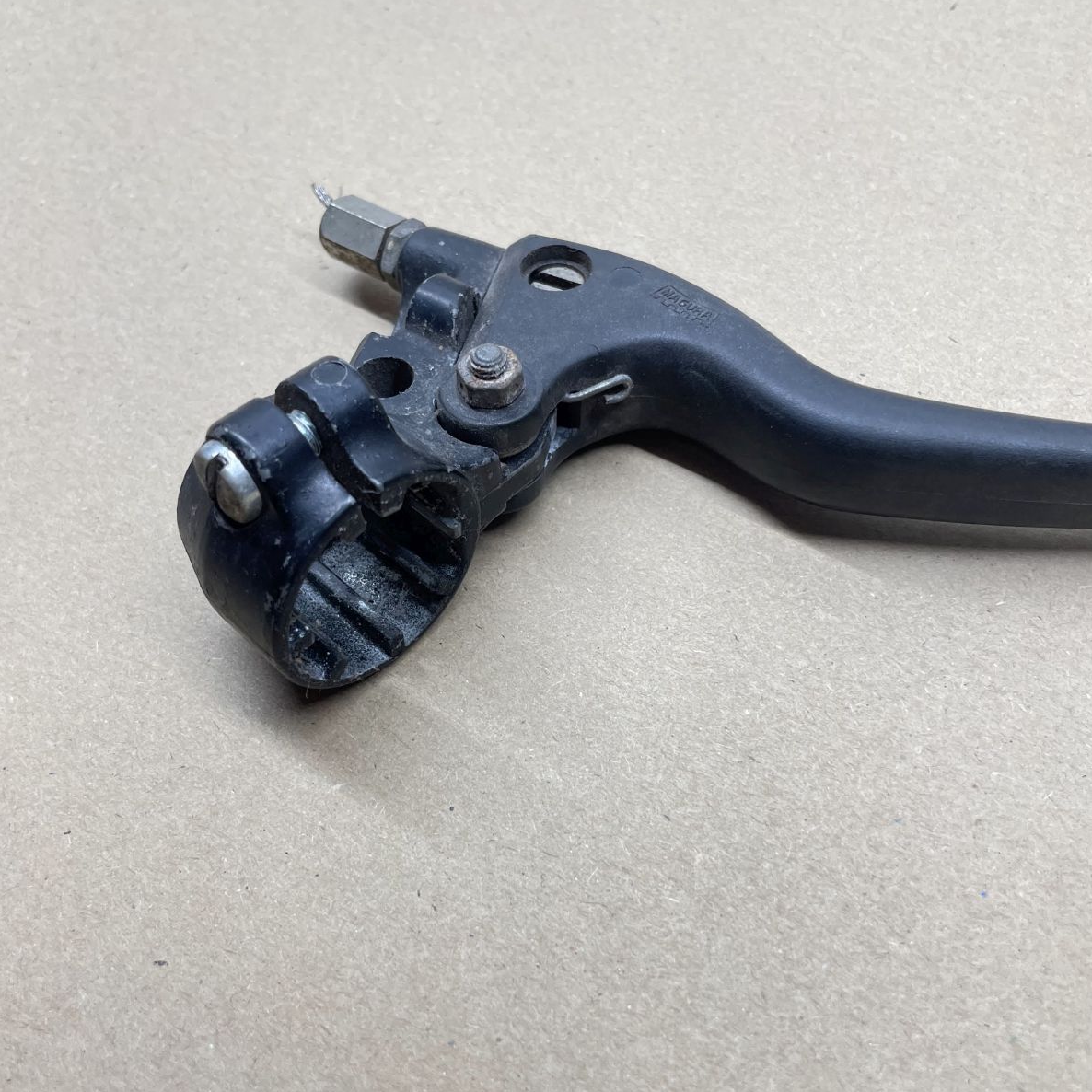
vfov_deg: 52.4
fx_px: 1106
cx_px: 550
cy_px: 609
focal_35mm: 31
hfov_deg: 52.5
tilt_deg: -59.7
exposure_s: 1/100
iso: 80
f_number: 1.6
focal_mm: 4.2
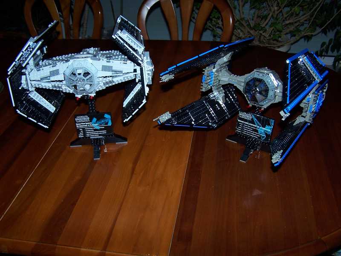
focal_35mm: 38
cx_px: 170
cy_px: 128
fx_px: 374
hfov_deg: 49.0
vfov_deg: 37.7
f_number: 2.8
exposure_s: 1/60
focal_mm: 6.3
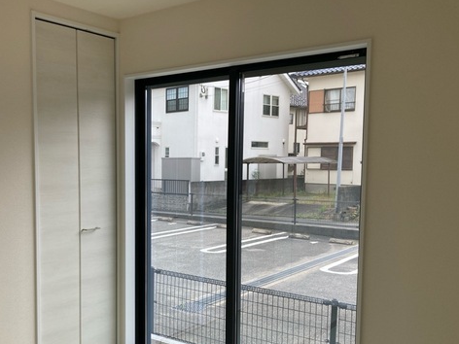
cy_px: 212
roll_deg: -0.1
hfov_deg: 48.2
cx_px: 154
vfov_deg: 37.5
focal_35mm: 38
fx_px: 504
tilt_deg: -5.8
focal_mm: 3.99
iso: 20
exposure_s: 1/282
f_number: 1.8
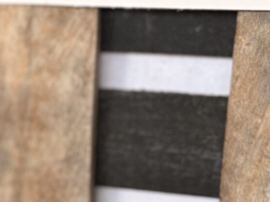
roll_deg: -1.6
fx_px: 944
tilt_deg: -6.2
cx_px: -135
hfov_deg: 15.1
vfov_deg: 12.3
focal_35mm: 121
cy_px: 91
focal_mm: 5.96
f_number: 1.6
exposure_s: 1/105
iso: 125
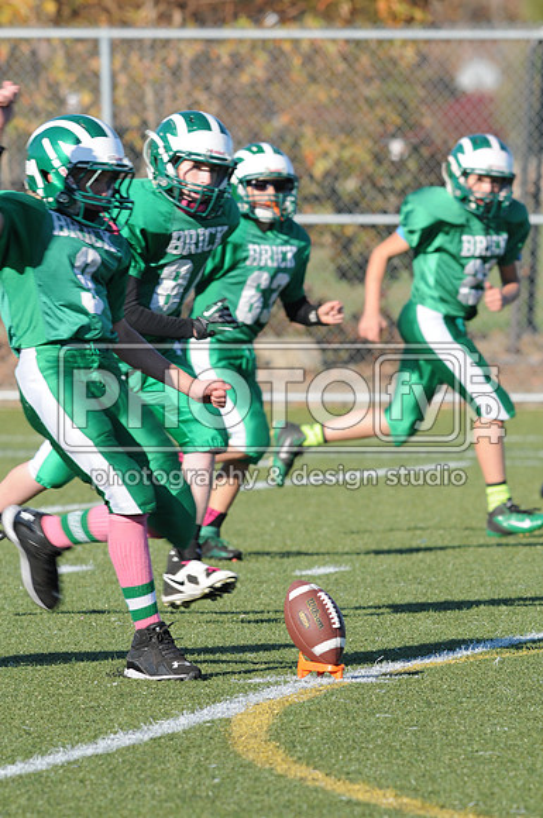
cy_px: 409
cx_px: 272
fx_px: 10211
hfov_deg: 3.0
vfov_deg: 4.6
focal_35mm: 450
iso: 200
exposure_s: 1/500
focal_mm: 300
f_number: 7.1
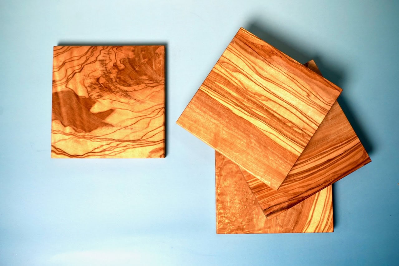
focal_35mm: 37
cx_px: 200
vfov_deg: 36.0
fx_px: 410
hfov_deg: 51.9
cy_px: 133
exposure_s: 1/160
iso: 400
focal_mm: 37
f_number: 4
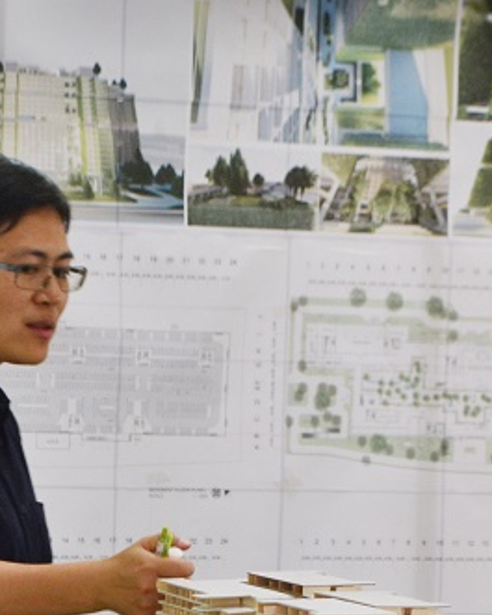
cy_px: 441
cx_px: 366
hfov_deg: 8.3
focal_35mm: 187
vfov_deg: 10.3
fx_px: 3405
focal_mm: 55
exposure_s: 1/100
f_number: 5.6
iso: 360
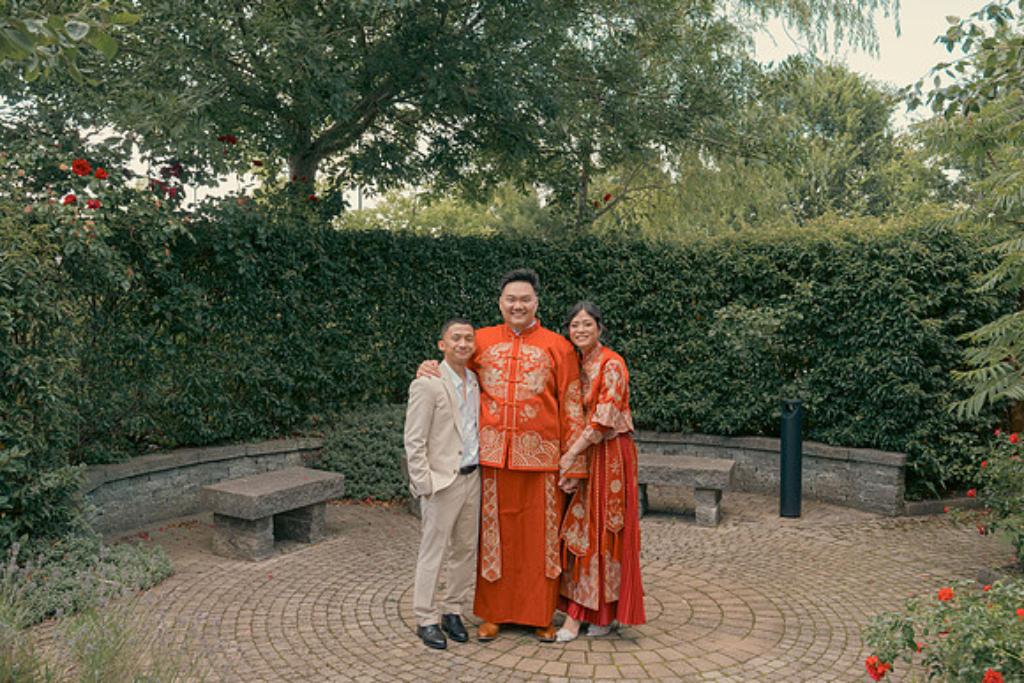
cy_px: 342
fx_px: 939
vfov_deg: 40.0
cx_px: 512
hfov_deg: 57.2
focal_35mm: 33
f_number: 5.6
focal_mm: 33
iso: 400
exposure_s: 1/160
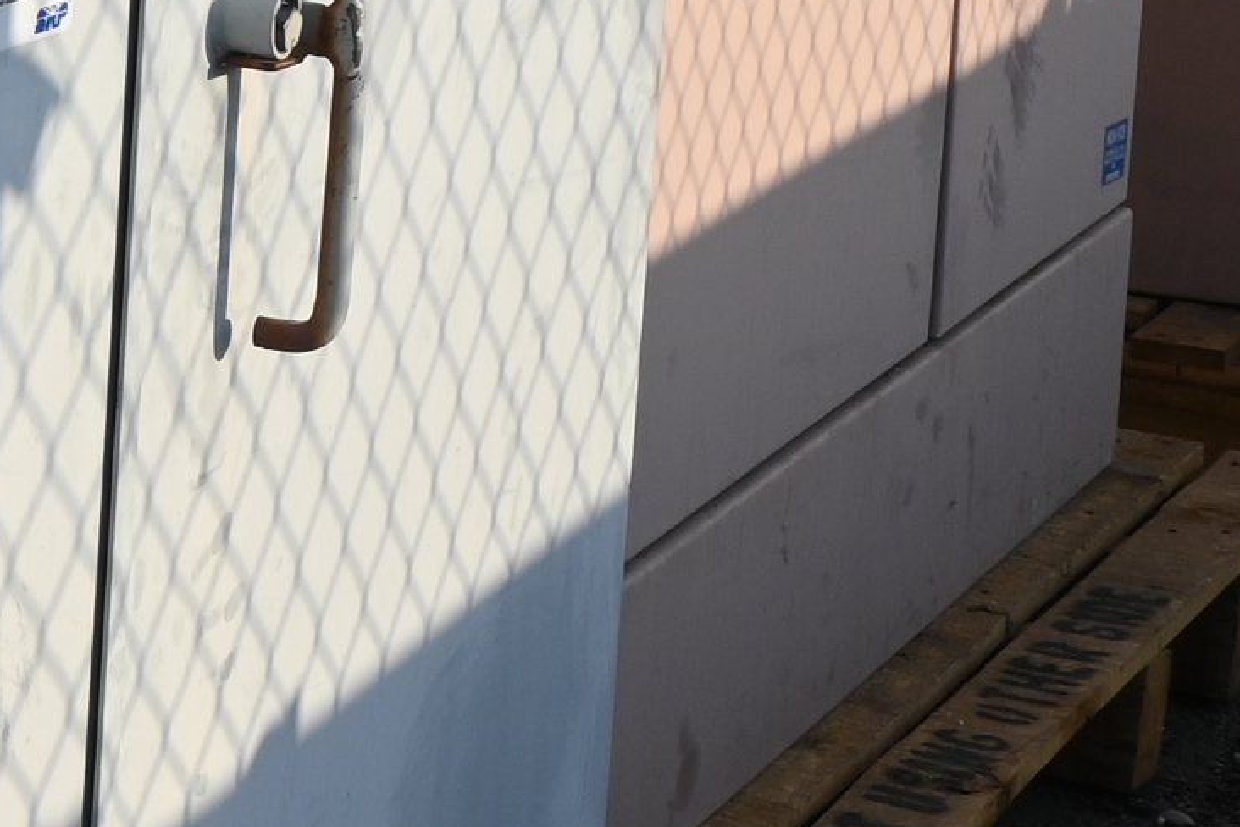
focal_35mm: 137
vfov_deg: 9.8
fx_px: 4719
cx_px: -1304
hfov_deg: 12.9
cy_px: -237
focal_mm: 16
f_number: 7.1
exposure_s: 1/320
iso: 100
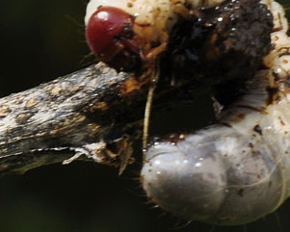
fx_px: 6735
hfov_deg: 2.5
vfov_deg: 2.0
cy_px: 77
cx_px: 247
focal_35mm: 784
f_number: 16
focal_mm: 105
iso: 200
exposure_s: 1/60
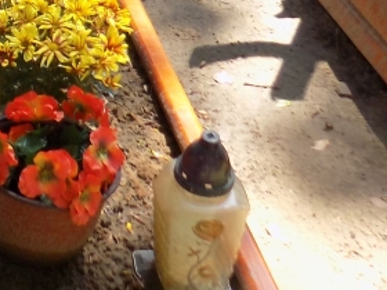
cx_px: -159
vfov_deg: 13.1
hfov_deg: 17.2
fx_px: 1174
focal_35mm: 105
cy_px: -175
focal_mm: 4
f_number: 3.1
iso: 80
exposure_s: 1/160
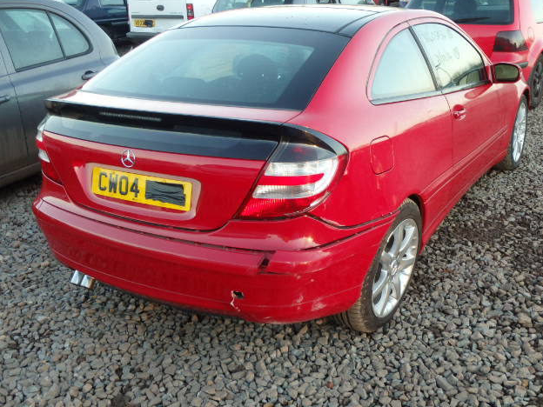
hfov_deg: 45.8
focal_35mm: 41
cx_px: 278
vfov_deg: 35.1
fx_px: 643
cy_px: 205
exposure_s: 1/40
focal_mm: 7.3
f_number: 4.7
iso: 200
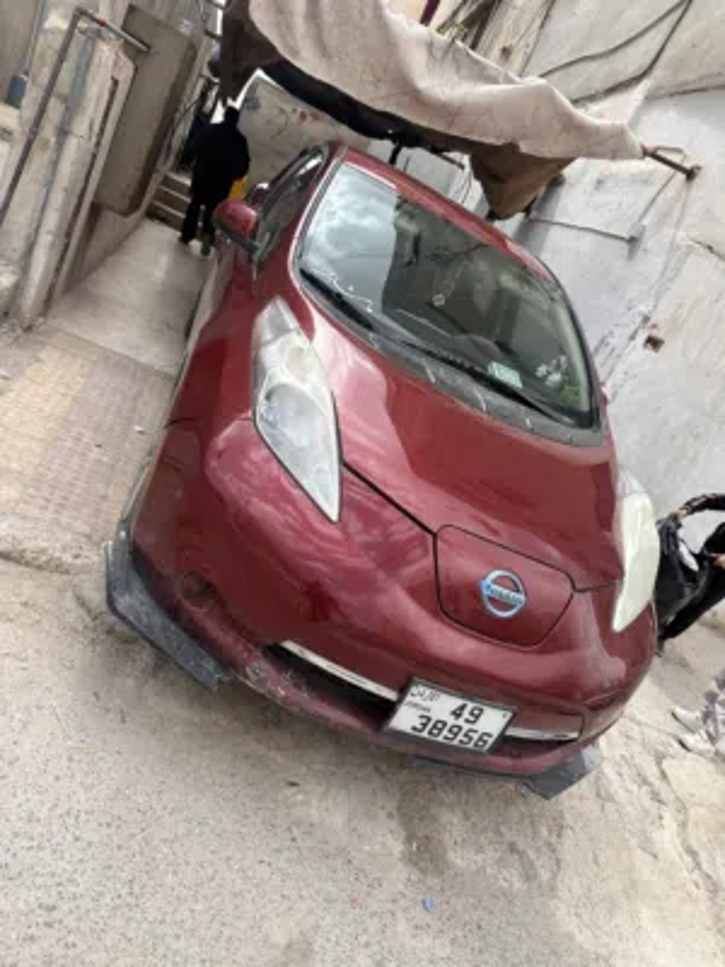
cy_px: 484
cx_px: 362
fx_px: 670
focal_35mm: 24
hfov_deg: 56.8
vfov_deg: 71.6
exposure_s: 1/1916
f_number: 1.78
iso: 80
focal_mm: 6.86
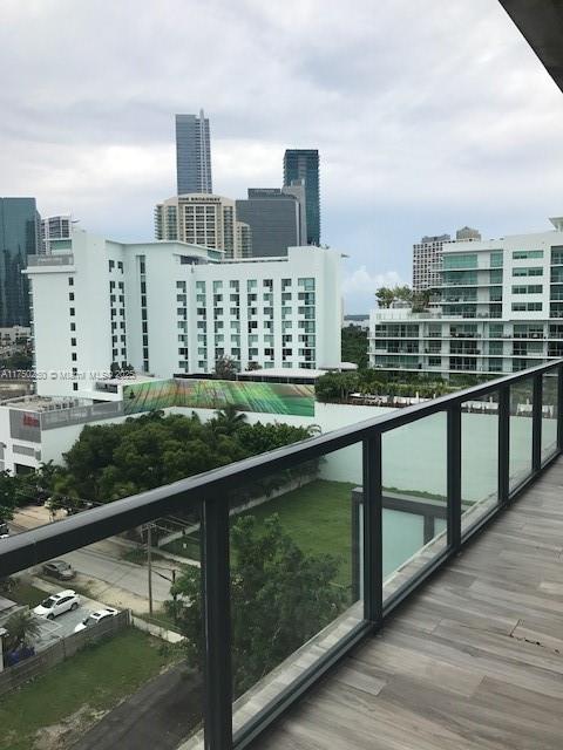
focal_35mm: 28
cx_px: 282
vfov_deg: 63.4
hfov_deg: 49.7
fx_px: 607
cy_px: 375
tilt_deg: -5.9
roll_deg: +0.6
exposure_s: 1/1497
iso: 20
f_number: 1.8
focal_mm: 3.99
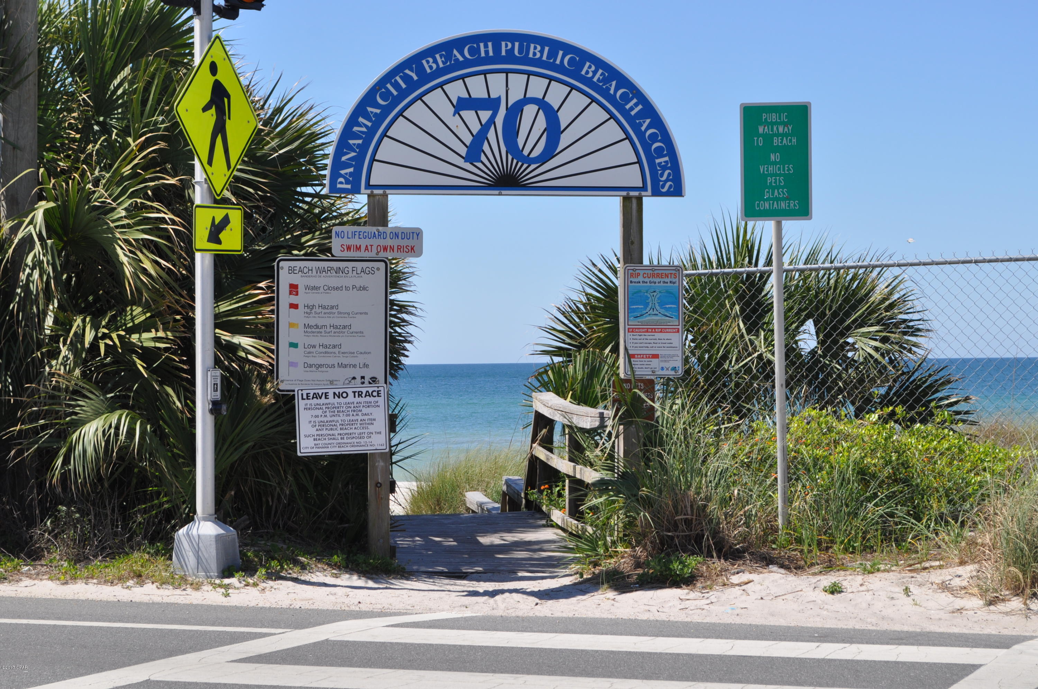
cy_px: 344
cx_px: 519
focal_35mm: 75
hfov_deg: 27.0
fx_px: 2160
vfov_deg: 18.1
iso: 200
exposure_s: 1/400
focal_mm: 50
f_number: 10
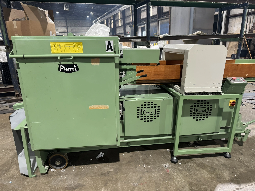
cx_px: 128
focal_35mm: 24
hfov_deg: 71.6
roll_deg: +1.8
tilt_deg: -18.5
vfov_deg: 56.8
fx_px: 177
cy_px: 96
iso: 400
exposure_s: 1/60
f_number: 1.78
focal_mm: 6.86
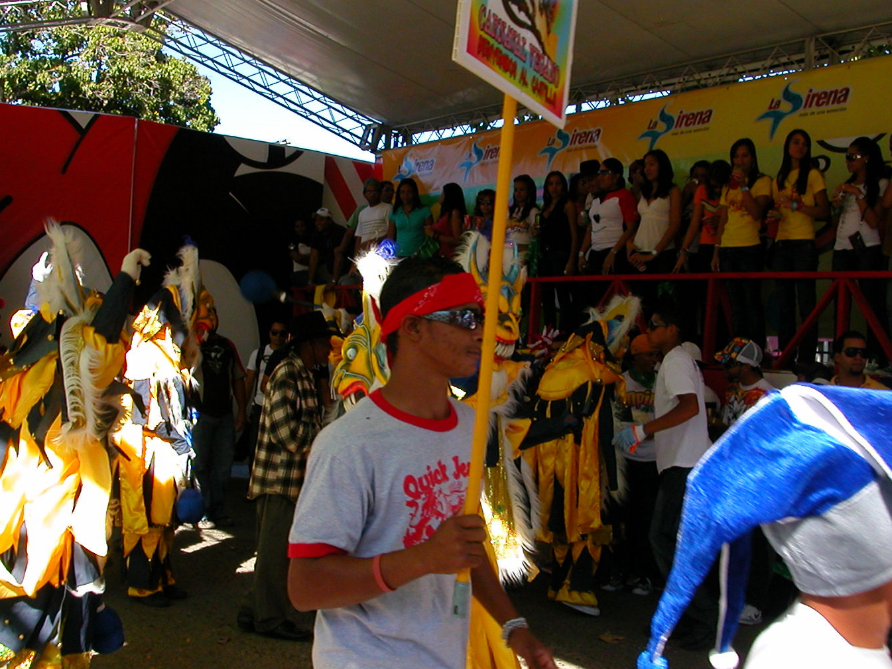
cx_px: 448
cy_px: 387
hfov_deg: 42.9
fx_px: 1134
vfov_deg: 32.8
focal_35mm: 44
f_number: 4.5
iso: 100
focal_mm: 5.6
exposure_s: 1/205
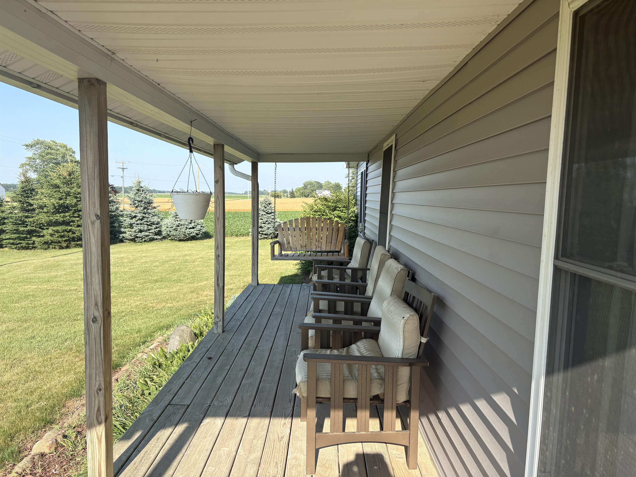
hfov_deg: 67.3
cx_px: 318
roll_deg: -0.4
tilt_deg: -4.0
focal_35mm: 26
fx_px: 478
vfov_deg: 53.1
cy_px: 238
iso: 50
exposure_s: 1/1393
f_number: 1.6
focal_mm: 5.96
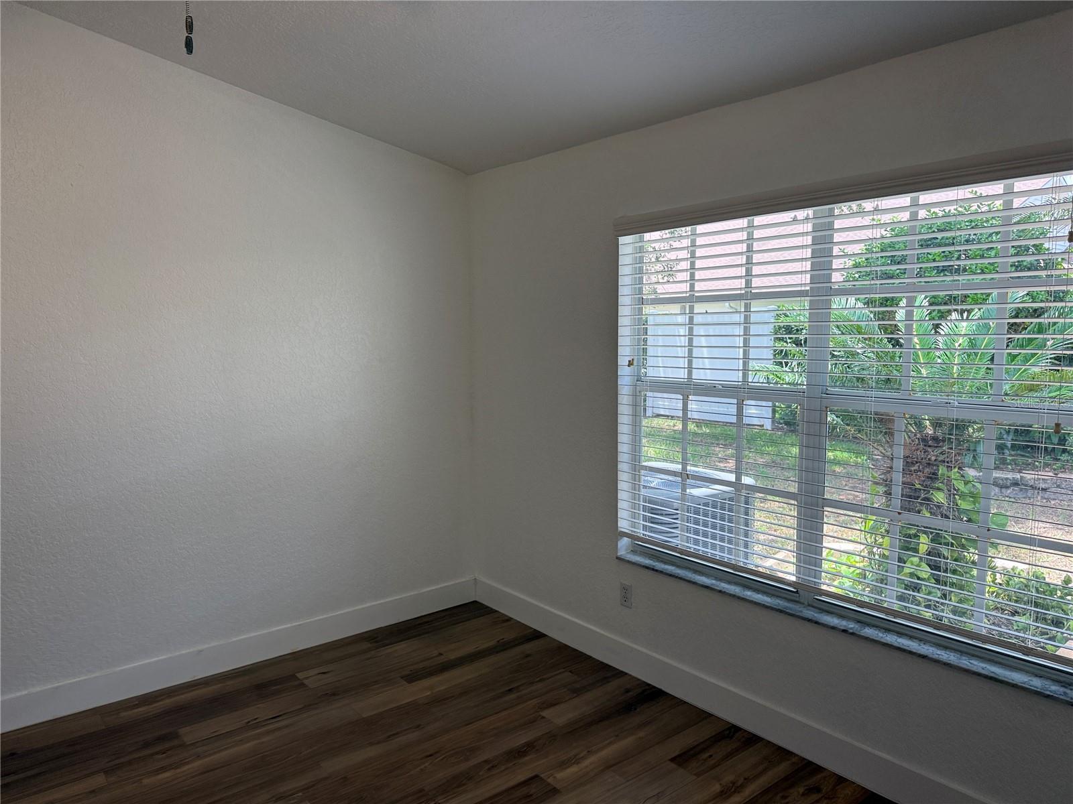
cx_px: 536
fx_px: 744
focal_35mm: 24
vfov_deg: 56.8
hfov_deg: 71.6
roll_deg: +0.4
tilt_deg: -6.7
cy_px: 402
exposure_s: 1/222
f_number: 1.78
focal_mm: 6.76
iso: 100
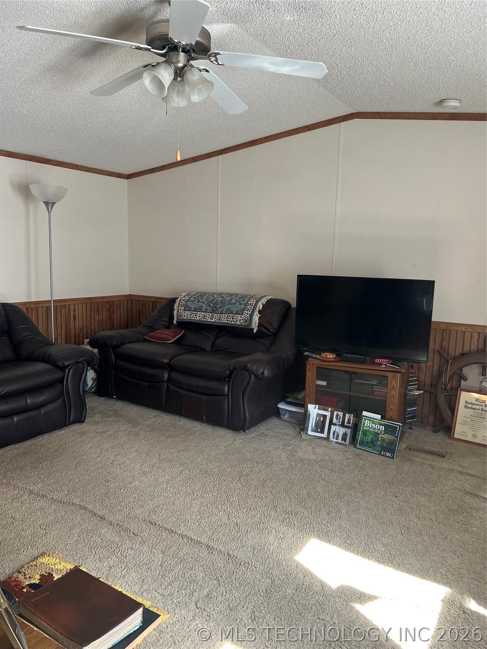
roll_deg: -1.8
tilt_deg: -8.5
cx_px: 244
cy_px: 324
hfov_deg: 53.1
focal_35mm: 26
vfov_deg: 67.3
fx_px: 488
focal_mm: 5.7
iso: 125
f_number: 1.5
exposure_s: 1/121
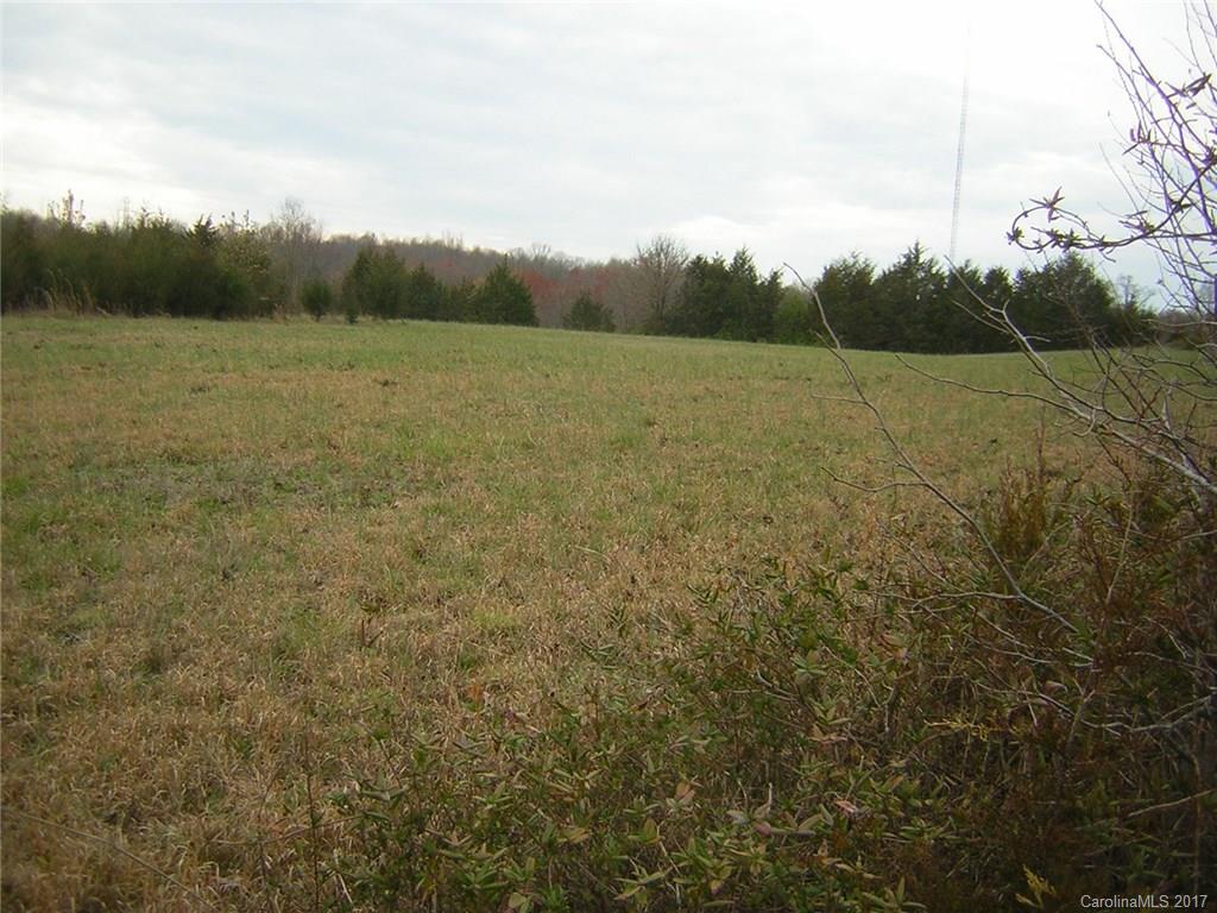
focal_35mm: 36
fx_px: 1266
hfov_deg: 51.4
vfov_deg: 39.7
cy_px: 456
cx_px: 608
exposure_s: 1/320
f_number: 2.6
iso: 50
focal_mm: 4.7
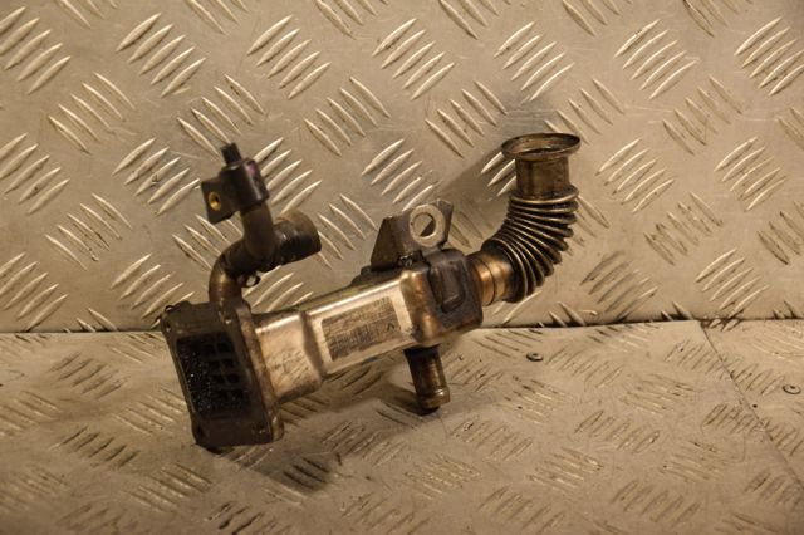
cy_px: 268
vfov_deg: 13.0
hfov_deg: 19.5
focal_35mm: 105
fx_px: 2344
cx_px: 402
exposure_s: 1/200
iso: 800
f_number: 5.3
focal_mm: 70
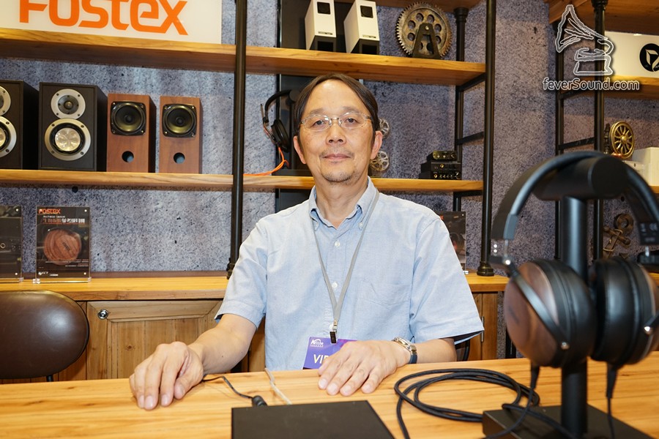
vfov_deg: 46.4
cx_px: 330
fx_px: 513
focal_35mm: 28
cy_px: 220
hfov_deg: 65.5
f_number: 5.6
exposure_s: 1/60
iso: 800
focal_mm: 28
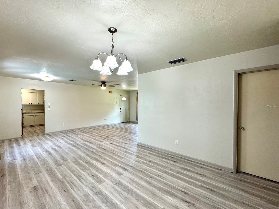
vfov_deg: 81.8
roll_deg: +0.0
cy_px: 106
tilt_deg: -0.8
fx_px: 121
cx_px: 132
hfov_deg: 98.1
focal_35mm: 15
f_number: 2.2
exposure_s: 1/120
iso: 250
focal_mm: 2.22
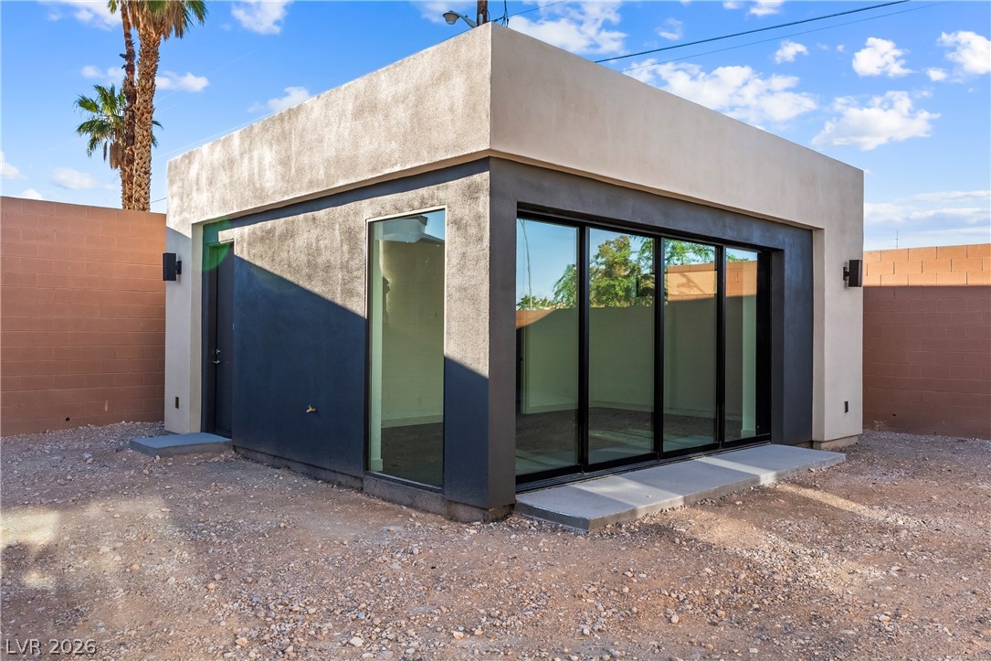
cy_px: 330
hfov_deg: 67.4
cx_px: 496
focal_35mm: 27
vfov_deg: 47.9
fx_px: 743
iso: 400
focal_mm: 18
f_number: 8
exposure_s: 1/8000
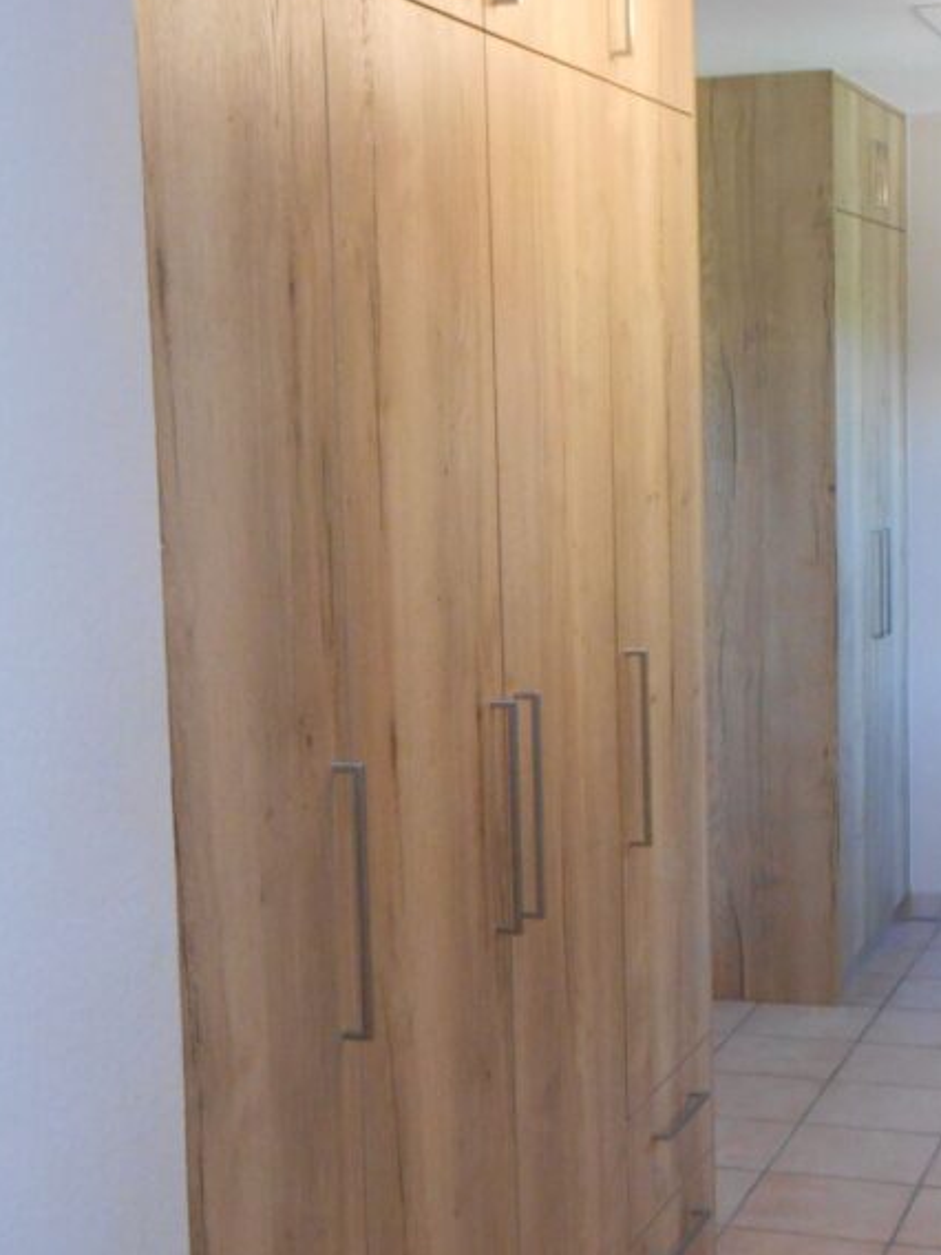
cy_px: 672
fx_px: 2247
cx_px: 570
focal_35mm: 62
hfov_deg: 23.6
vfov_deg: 31.2
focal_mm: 7.8
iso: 500
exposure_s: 1/30
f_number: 4.5
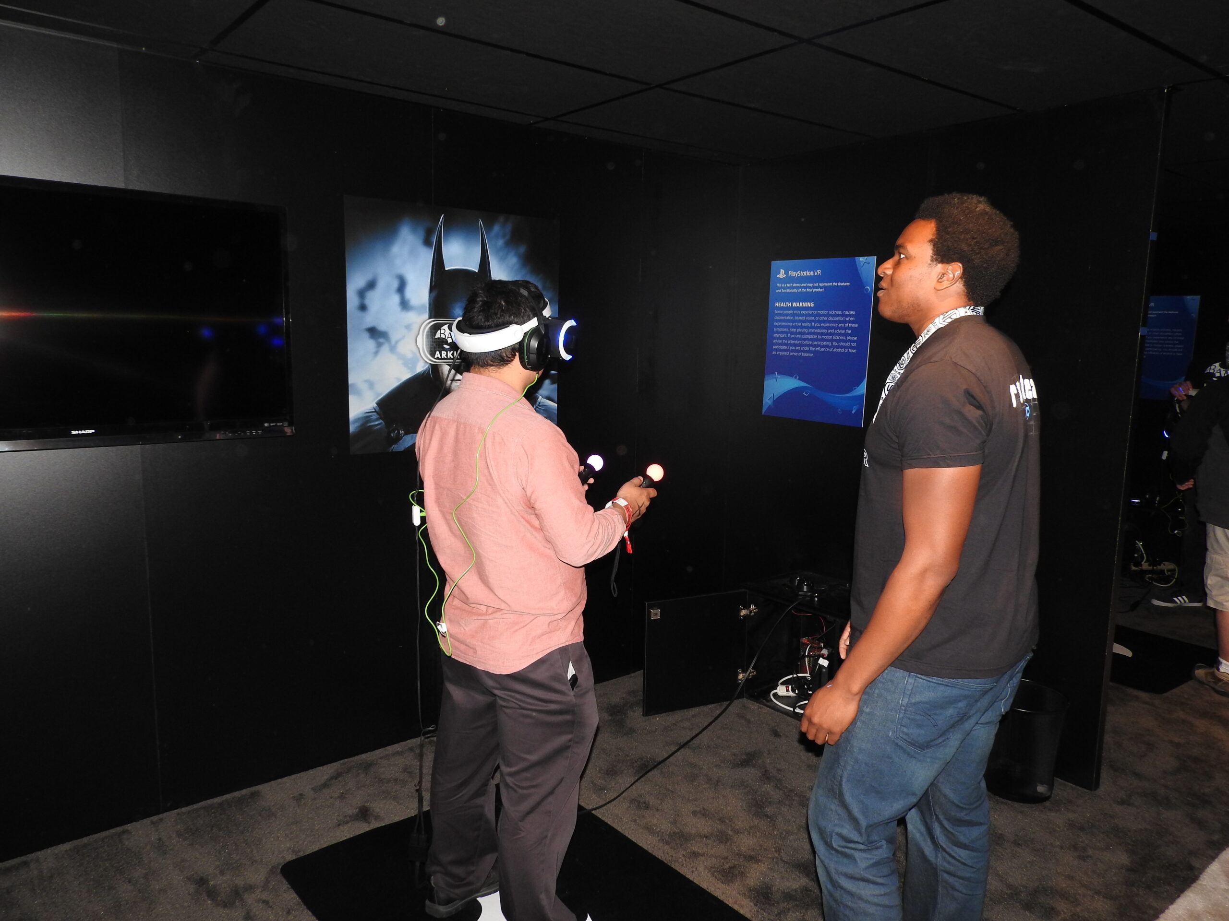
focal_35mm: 24
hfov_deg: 71.6
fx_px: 852
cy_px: 460
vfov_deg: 56.8
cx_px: 614
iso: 200
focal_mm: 4.3
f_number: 3.3
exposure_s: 1/30
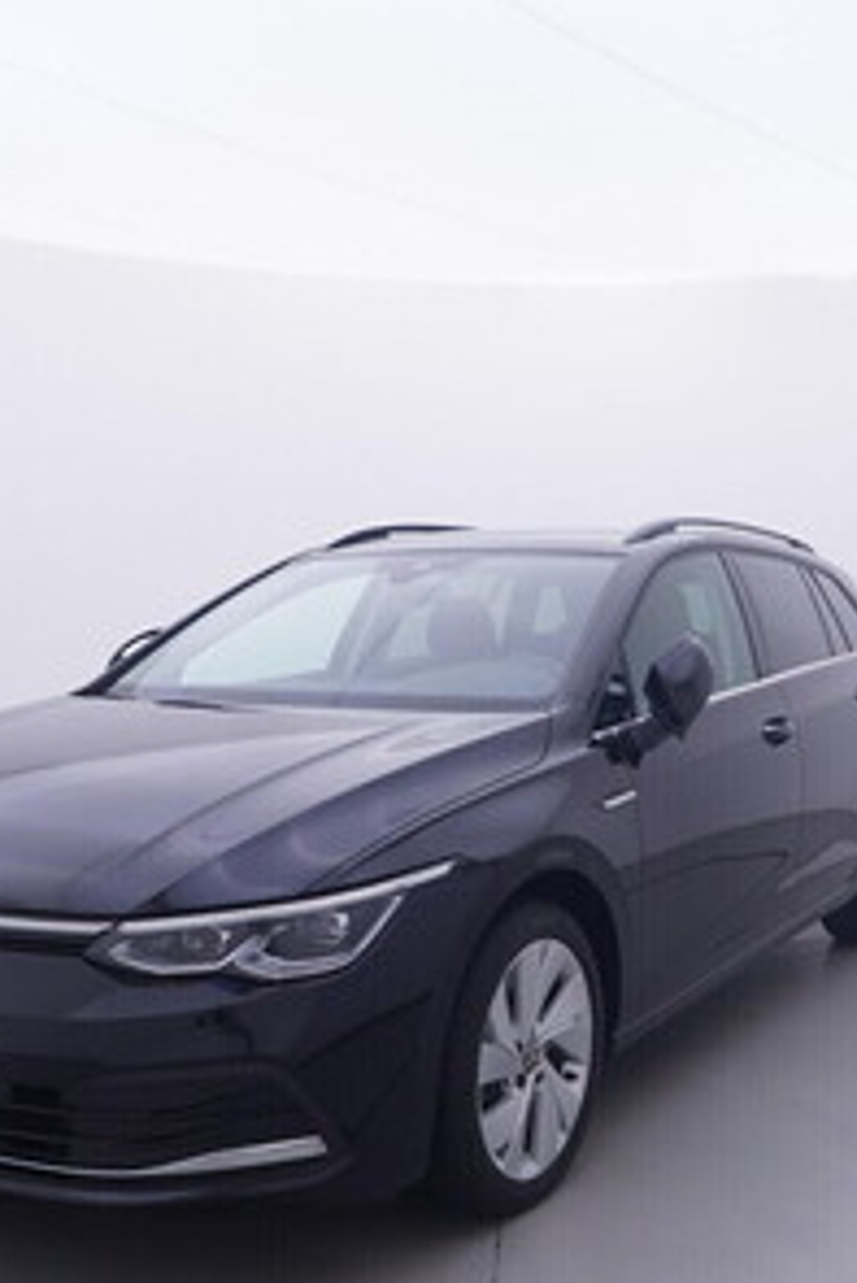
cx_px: 546
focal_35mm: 42
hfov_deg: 31.8
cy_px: 689
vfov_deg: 46.4
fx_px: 1495
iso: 200
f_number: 5
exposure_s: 1/80
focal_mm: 15
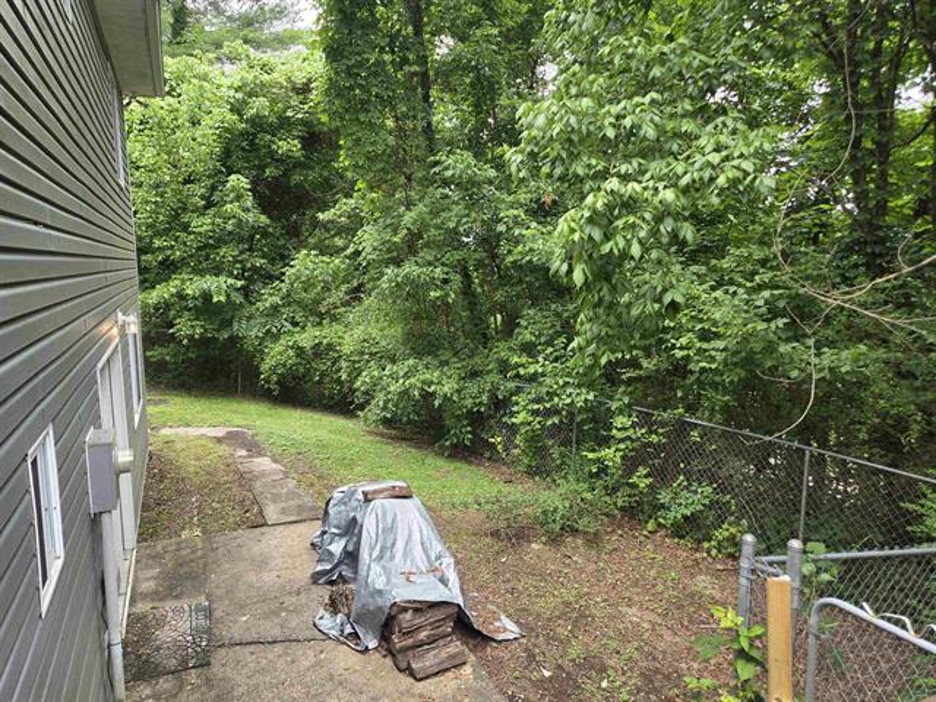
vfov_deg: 58.9
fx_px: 622
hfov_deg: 73.9
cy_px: 351
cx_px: 468
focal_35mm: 23
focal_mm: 5.4
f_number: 1.8
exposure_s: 1/180
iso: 40
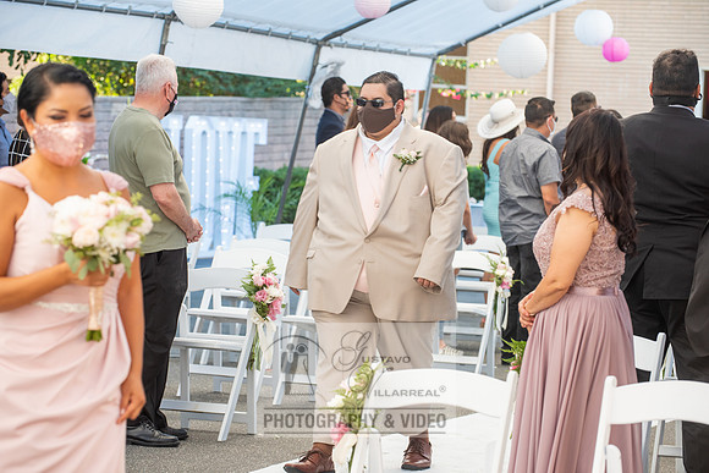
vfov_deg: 10.6
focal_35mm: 130
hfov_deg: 15.8
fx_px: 2561
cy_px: 236
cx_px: 354
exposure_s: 1/125
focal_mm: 130
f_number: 5.6
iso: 640
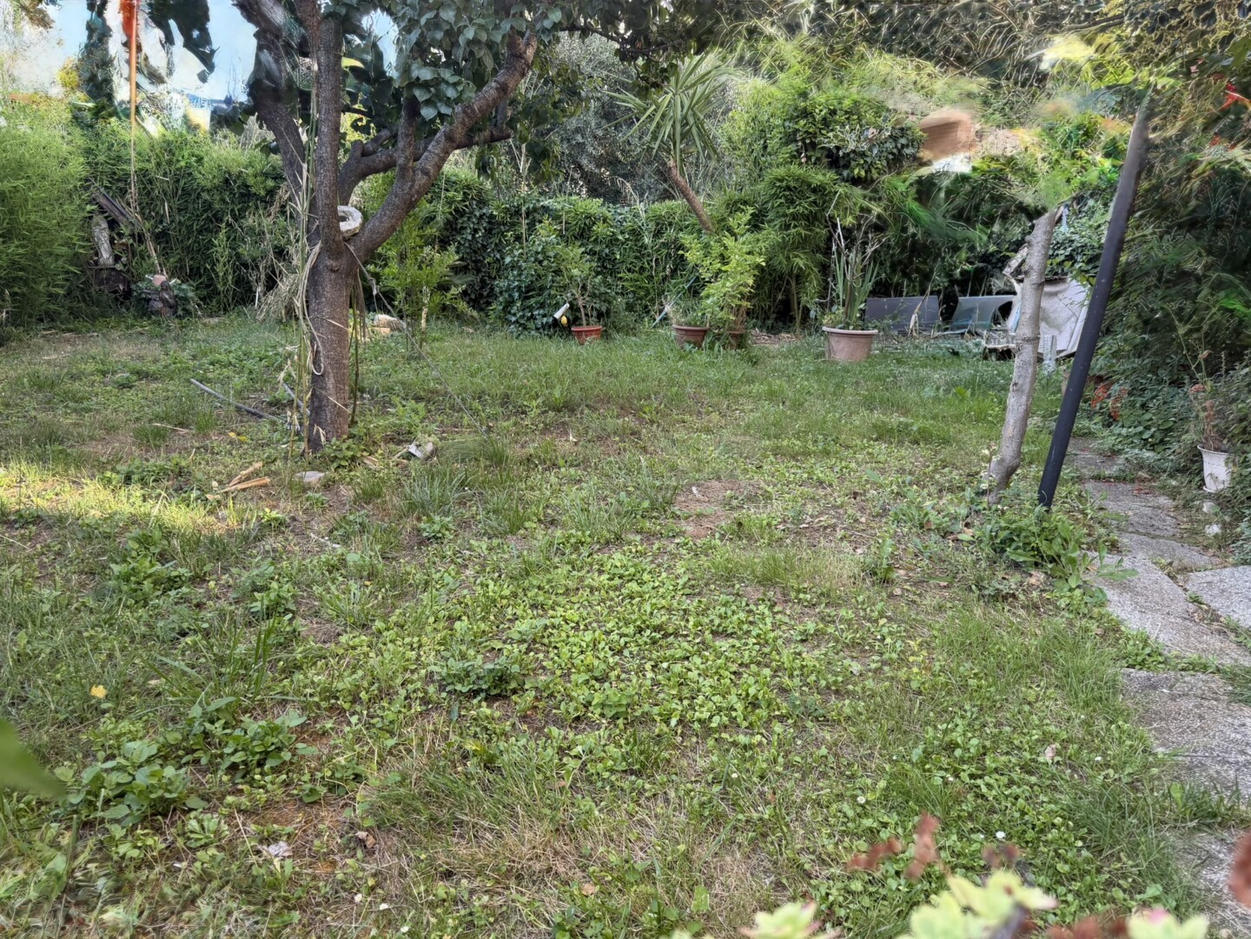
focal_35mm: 24
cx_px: 626
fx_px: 867
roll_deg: -1.4
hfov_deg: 71.6
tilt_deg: -16.2
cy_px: 470
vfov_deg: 56.8
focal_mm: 6.76
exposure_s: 1/217
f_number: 1.78
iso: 80
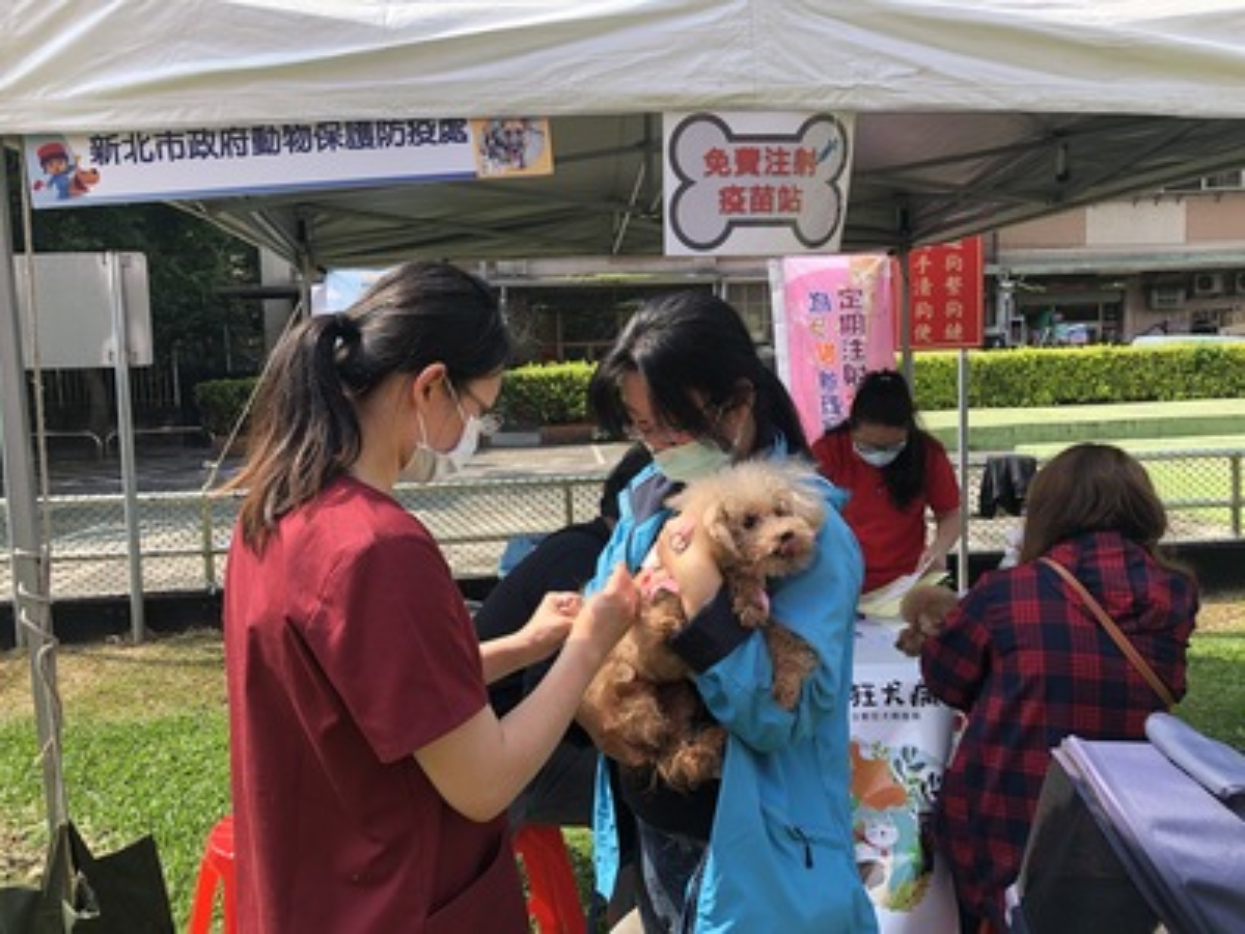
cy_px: 467
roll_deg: +2.5
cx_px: 622
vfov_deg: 49.7
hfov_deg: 63.4
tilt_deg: -5.8
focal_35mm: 28
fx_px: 1007
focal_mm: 4
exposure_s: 1/607
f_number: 1.8
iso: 20
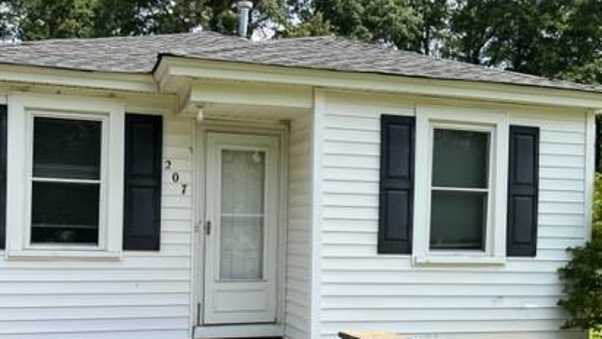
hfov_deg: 46.4
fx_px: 703
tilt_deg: -0.7
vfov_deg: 26.8
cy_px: 248
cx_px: 292
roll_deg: -1.1
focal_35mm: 44
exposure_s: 1/2222
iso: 50
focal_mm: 5.1
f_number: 1.6
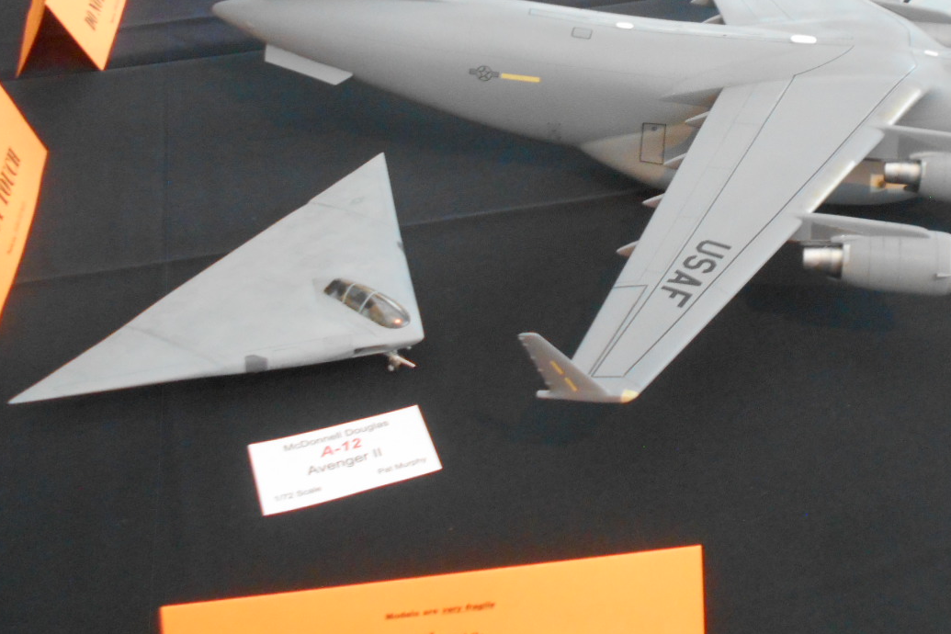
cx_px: 679
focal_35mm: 45
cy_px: 108
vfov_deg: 29.1
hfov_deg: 42.6
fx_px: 1189
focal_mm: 5.1
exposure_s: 1/13
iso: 400
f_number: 3.4
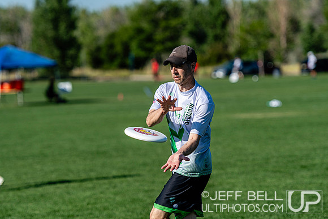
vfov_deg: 6.1
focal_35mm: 225
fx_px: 2050
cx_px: 164
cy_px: 110
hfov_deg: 9.1
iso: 100
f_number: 3.2
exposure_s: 1/2000
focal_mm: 150
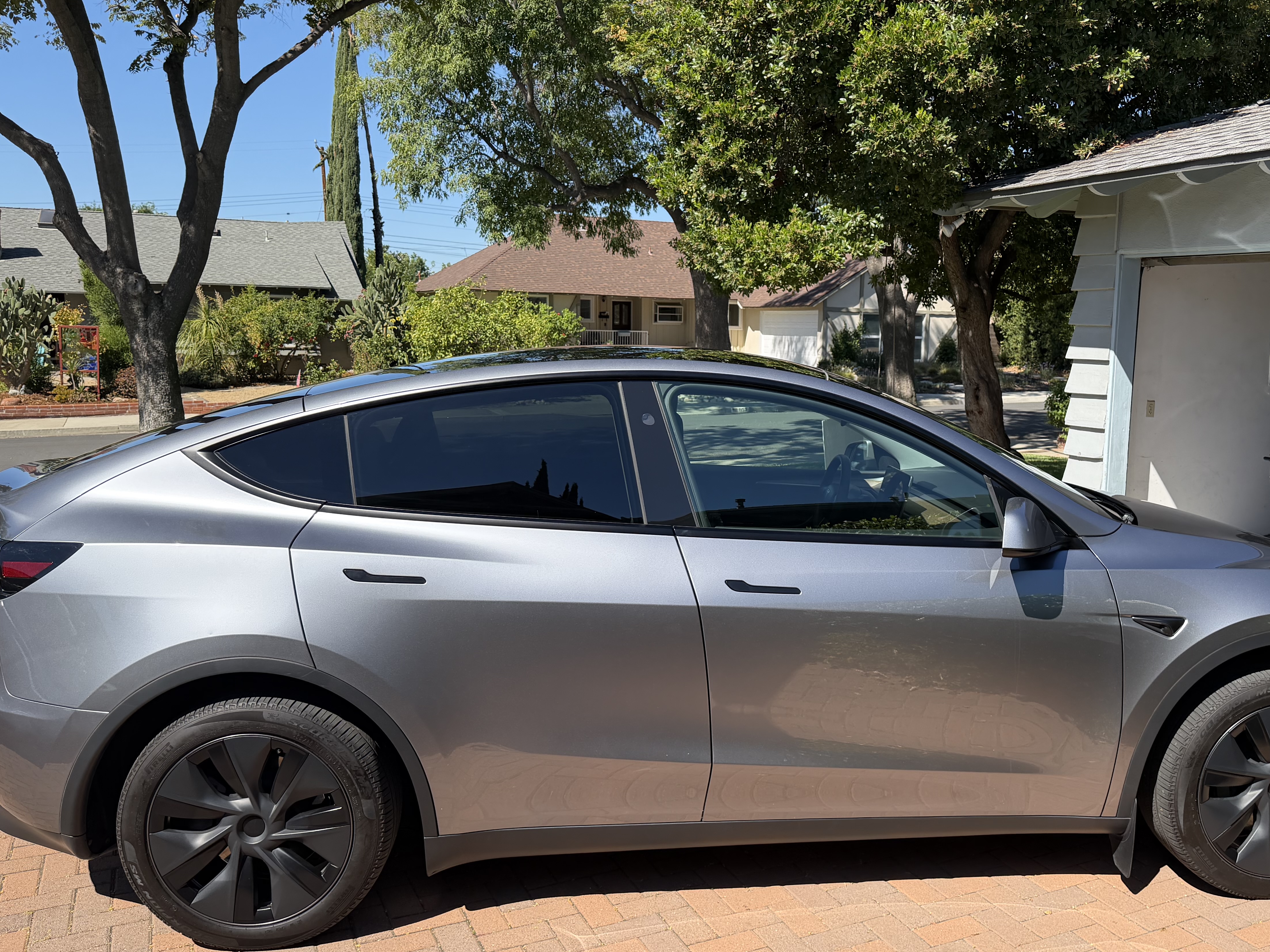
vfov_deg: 45.4
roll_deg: -1.5
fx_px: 1137
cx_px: 734
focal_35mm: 31
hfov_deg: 58.1
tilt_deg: -5.6
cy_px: 457
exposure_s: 1/3759
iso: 100
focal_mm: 6.76
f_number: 1.78
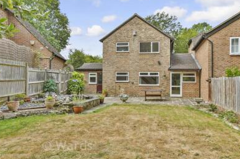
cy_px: 79
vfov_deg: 47.9
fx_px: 180
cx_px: 138
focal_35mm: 27
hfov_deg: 67.1
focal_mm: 15
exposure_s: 1/400
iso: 400
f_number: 10
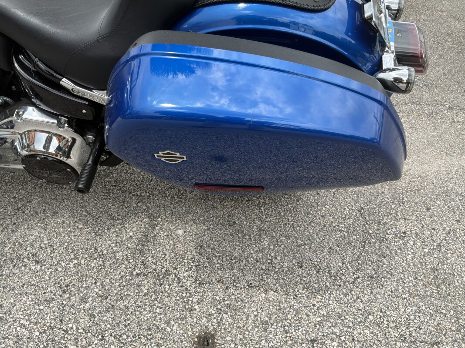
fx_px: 376
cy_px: 174
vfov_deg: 49.7
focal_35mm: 28
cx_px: 232
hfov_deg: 63.4
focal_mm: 3
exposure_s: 1/781
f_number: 1.8
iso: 25
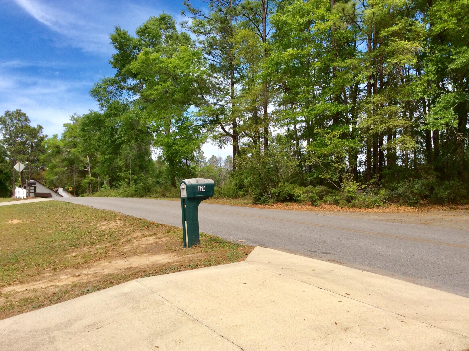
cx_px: 234
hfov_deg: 56.9
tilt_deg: -0.2
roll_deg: -1.4
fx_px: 433
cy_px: 176
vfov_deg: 44.1
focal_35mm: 32
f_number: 2.4
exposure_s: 1/1330
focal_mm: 3.3
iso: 32
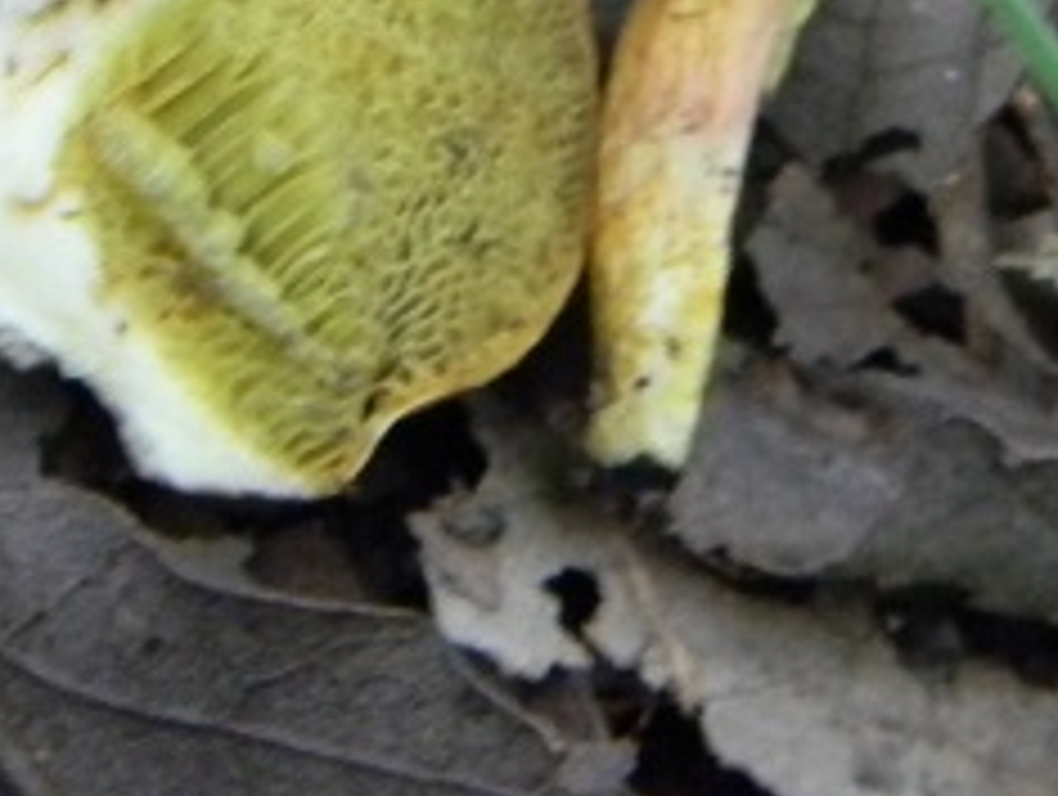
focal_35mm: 282
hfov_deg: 7.0
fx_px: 8632
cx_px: 662
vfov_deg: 5.2
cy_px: -522
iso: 400
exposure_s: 1/15
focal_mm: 15.1
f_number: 4.5
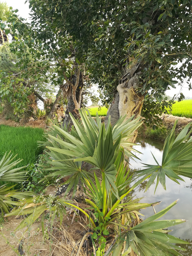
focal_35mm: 26
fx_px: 192
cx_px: 96
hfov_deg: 53.1
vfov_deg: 67.3
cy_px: 128
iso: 50
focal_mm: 3.83
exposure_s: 1/101
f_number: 2.2
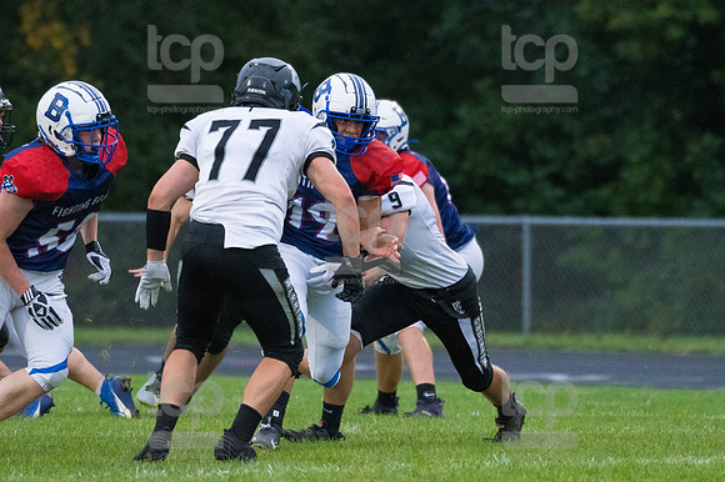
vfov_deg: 2.7
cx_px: 362
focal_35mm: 510
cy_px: 241
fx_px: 10265
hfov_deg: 4.0
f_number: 5.6
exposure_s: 1/2000
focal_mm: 340
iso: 6400
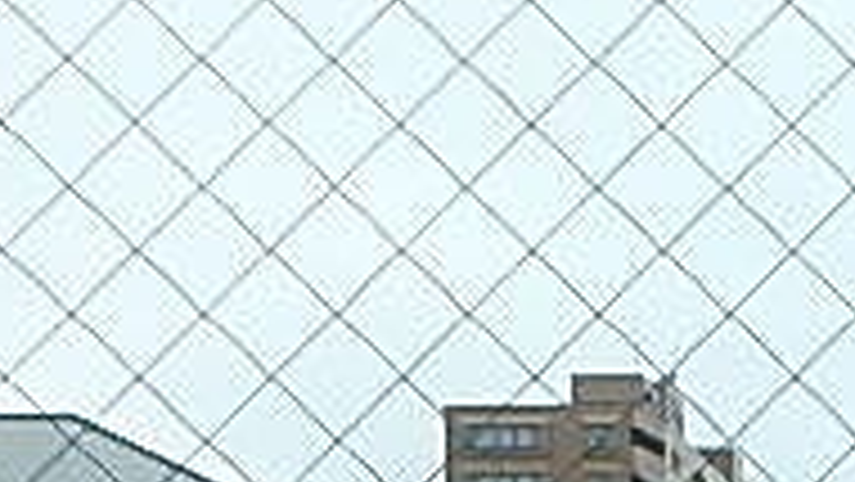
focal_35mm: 77
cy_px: 959
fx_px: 1746
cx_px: 1310
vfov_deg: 13.5
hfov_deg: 22.3
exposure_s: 1/500
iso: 125
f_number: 3.5
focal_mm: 3.7
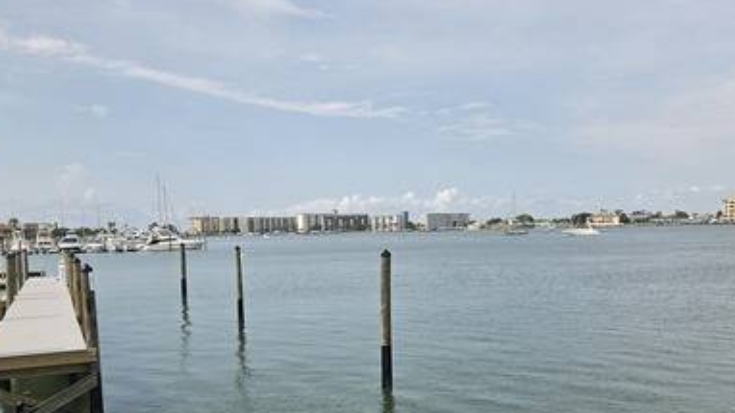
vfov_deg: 33.3
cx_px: 305
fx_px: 682
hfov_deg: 56.3
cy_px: 288
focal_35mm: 35
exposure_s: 1/4087
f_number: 1.8
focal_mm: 5.4
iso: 80
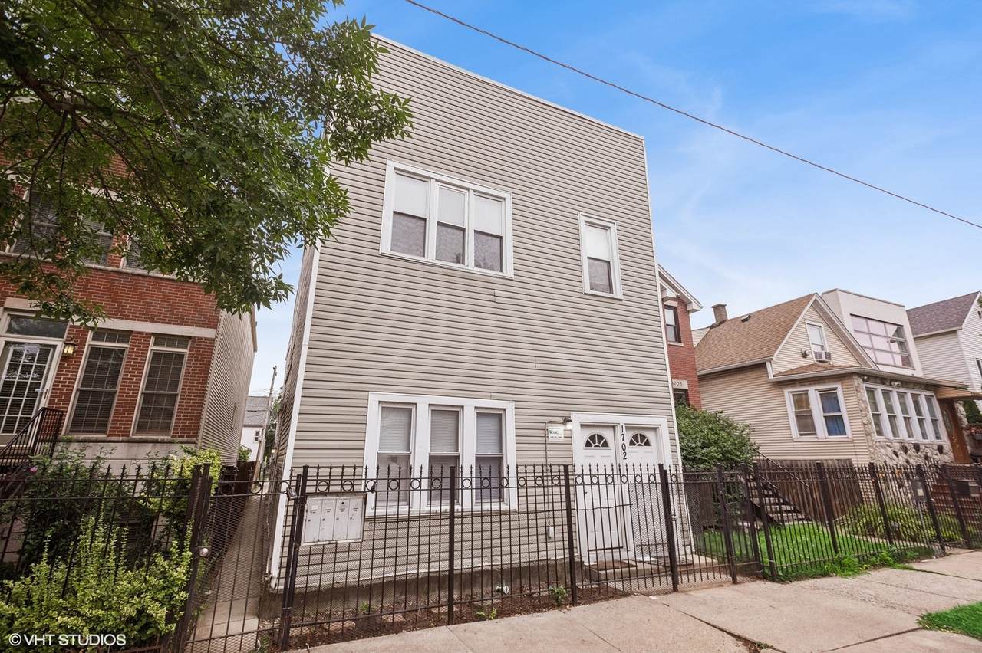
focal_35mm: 17
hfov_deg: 93.3
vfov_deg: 70.4
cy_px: 326
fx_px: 463
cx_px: 491
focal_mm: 17
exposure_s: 1/640
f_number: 8
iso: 1000
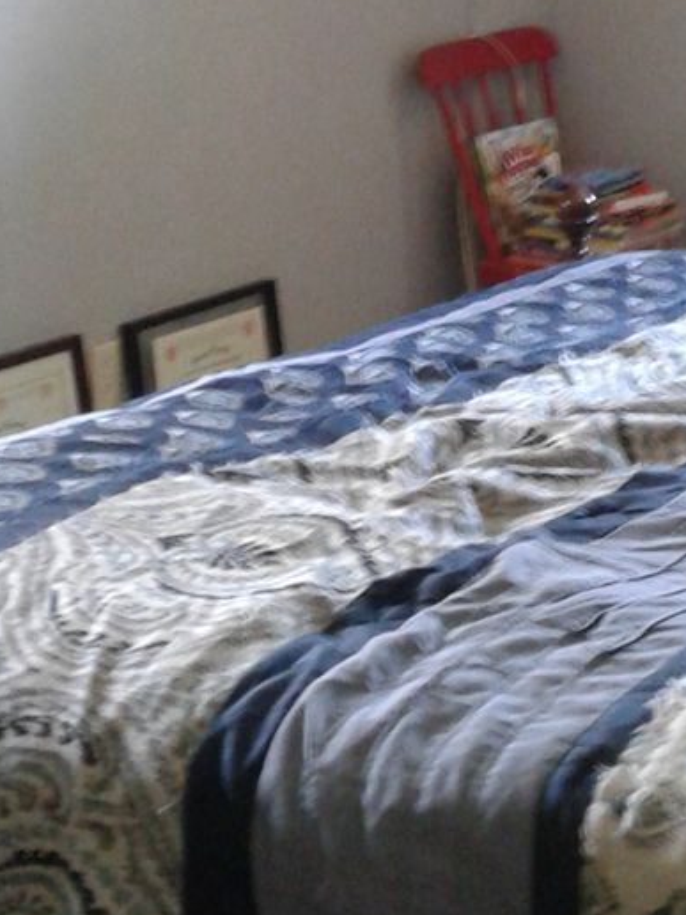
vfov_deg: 20.3
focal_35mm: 96
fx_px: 2537
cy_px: 246
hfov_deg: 15.4
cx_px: 421
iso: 100
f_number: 2.2
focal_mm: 3.3
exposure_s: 1/8
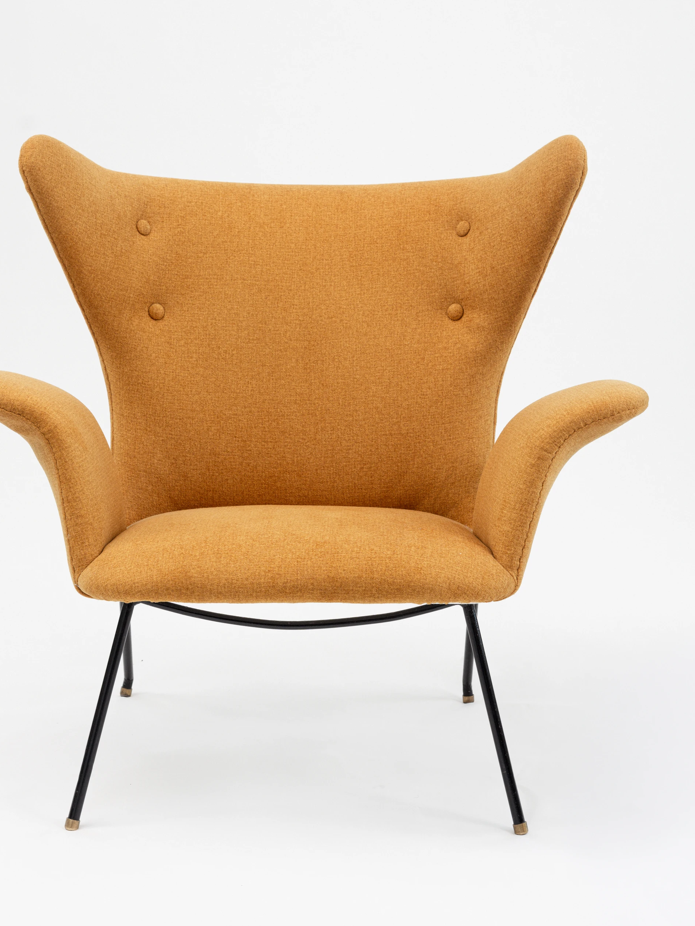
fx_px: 1954
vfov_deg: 26.7
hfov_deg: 20.2
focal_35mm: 73
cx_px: 297
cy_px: 458
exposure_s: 1/40
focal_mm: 50
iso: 250
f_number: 8
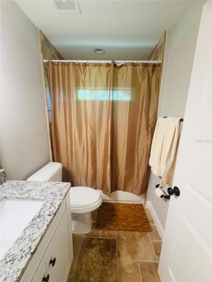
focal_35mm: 14
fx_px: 114
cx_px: 106
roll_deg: -1.1
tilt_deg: -13.3
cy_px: 141
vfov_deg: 102.1
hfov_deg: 85.7
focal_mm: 2.22
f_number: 2.2
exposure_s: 1/60
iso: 320
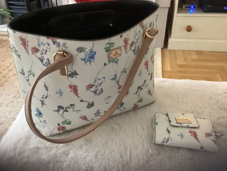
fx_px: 203
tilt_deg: -35.7
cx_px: 114
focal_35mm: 31
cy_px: 86
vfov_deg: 45.4
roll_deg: +0.7
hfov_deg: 58.4
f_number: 2.4
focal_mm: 3.3
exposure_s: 1/30
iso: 400
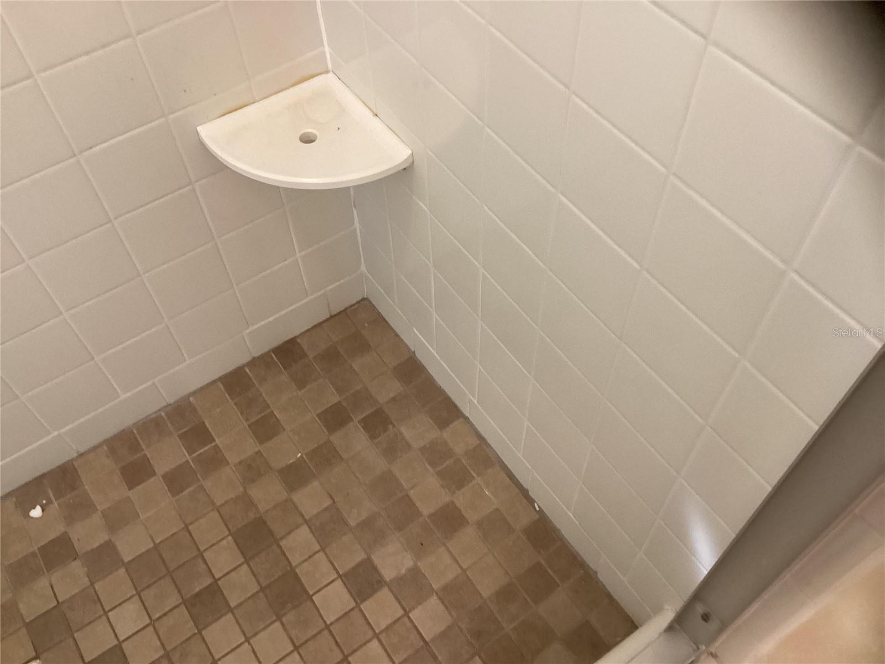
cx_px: 442
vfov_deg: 45.4
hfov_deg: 58.4
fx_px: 793
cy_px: 332
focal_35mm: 31
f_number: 2.4
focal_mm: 3.3
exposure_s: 1/60
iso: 320
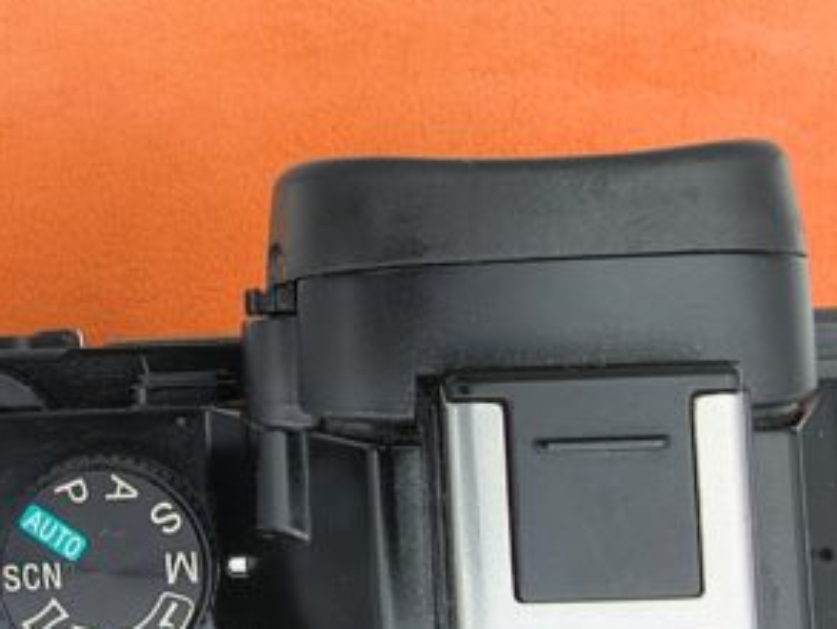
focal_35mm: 42
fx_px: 1016
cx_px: 354
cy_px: 530
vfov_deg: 33.1
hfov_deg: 44.6
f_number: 2
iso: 118
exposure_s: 1/50
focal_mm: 1.83
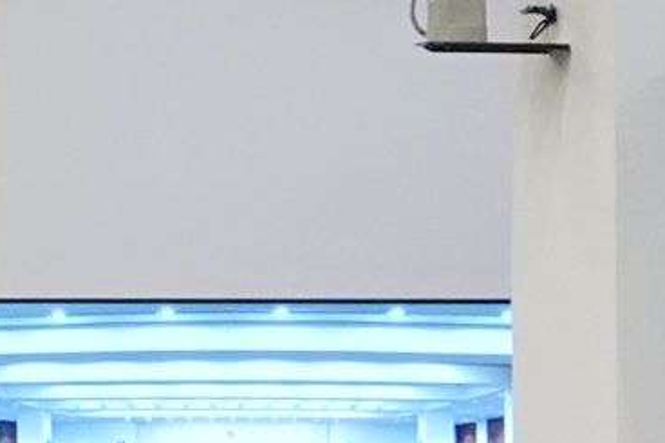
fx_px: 5908
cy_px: 266
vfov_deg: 4.3
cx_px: -1480
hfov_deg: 5.9
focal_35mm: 320
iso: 1250
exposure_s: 1/200
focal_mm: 16.31
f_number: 3.2
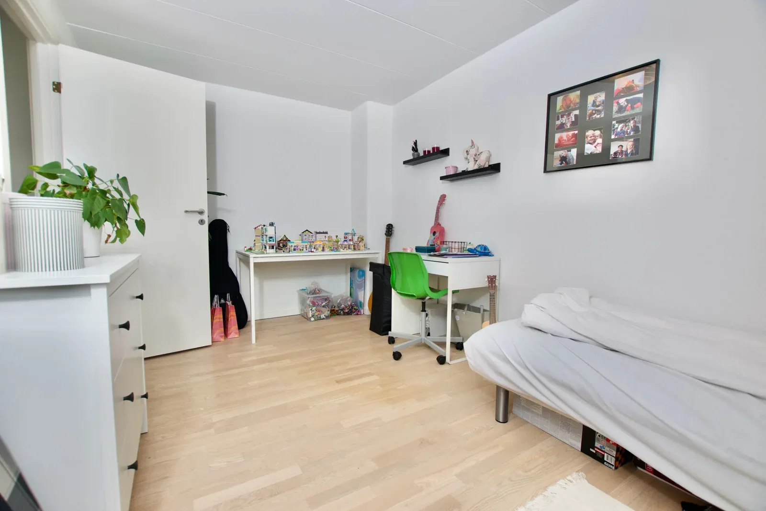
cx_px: 383
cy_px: 256
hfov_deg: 100.4
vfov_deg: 77.3
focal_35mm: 15
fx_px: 319
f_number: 5.6
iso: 200
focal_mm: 10
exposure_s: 1/100
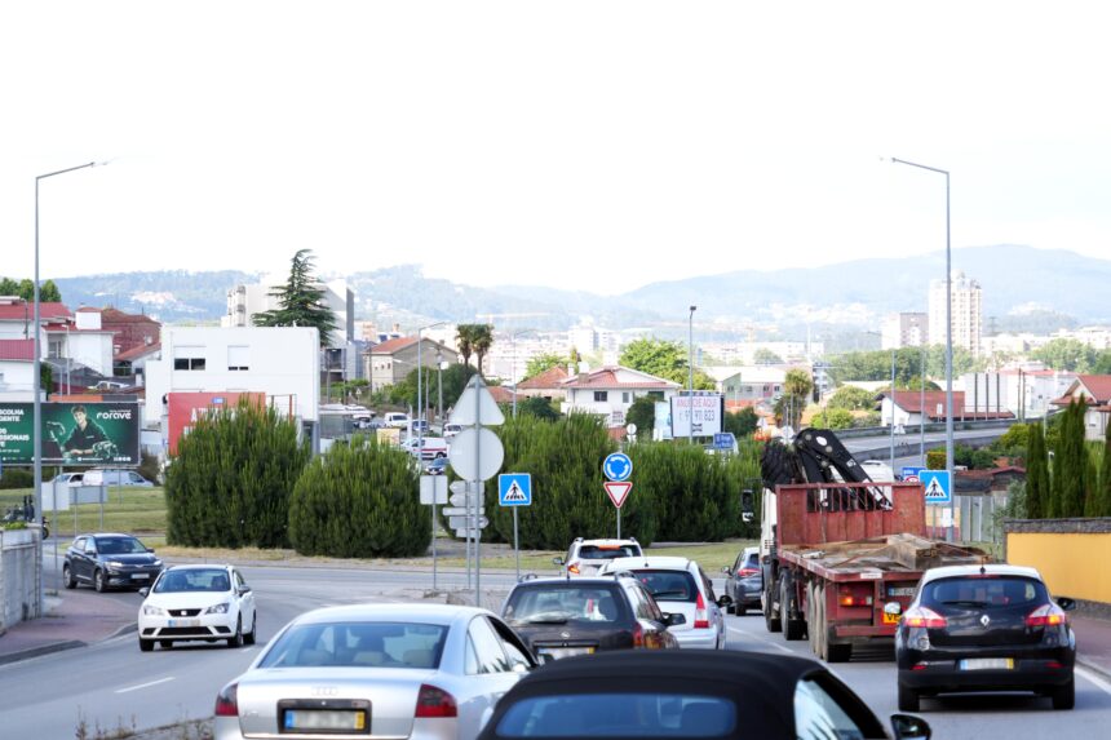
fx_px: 3178
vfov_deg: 13.3
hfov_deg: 19.8
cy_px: 370
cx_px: 556
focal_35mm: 103
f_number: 6.3
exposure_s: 1/320
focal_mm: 103
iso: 400
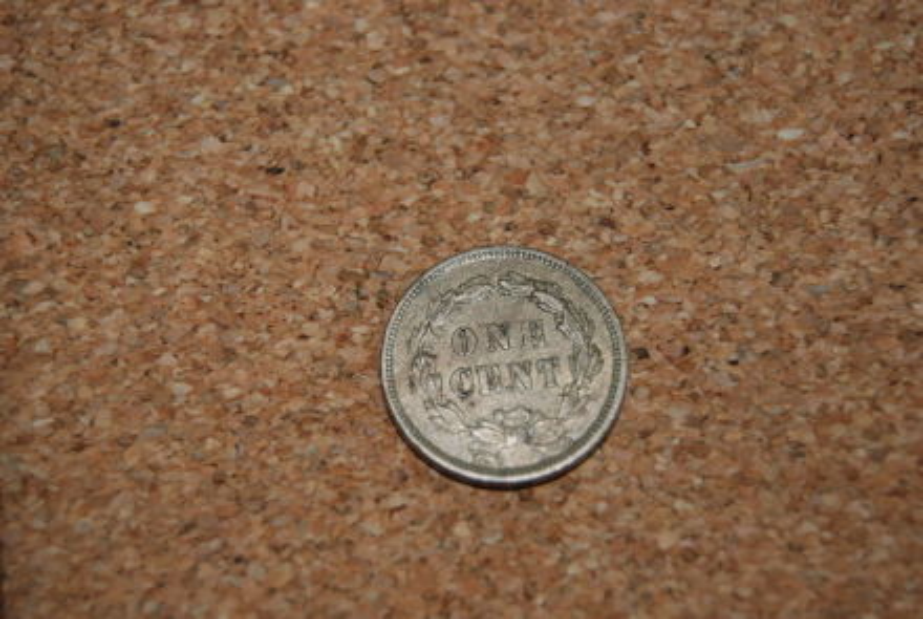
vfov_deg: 16.6
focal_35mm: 82
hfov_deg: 24.6
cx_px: 462
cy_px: 310
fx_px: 2119
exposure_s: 1/60
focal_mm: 55
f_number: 5.6
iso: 200
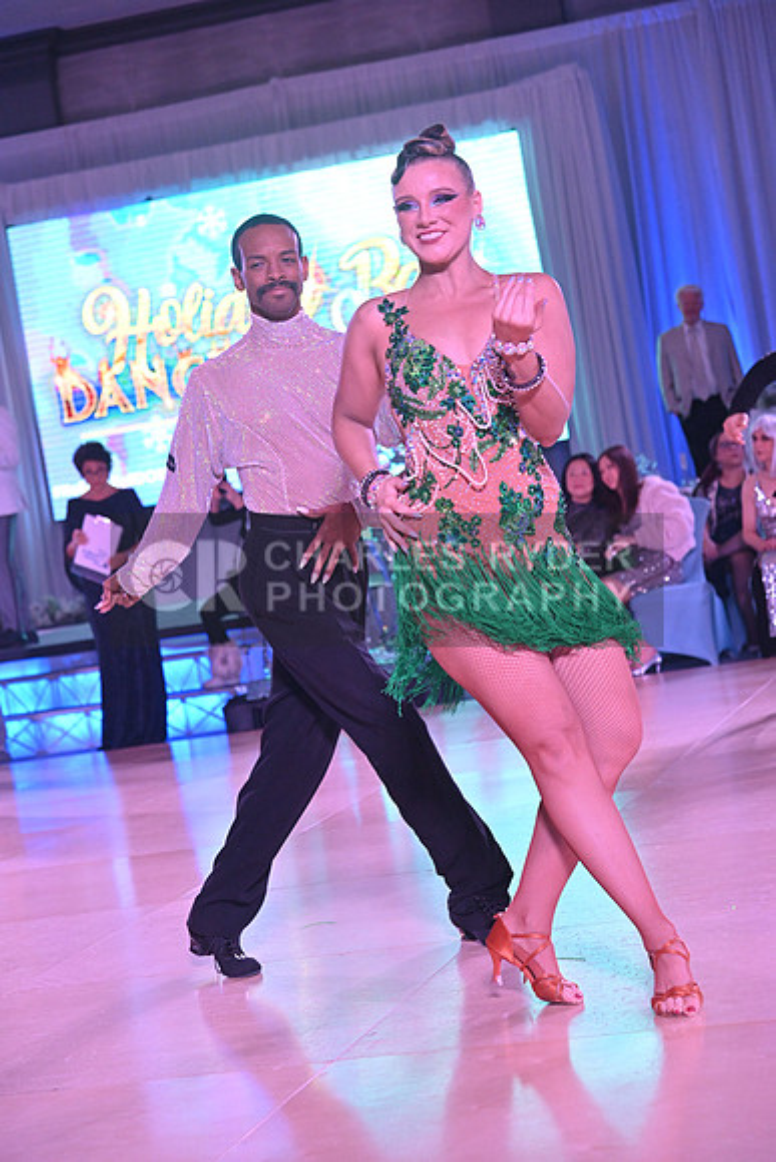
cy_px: 581
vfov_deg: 26.0
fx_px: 2520
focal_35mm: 78
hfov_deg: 17.5
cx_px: 388
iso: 3600
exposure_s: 1/400
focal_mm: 78
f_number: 5
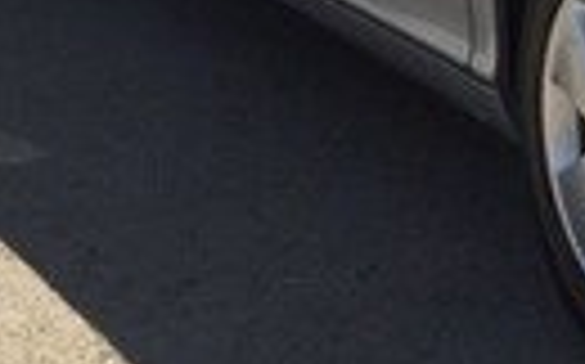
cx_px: 1048
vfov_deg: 8.0
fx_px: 2485
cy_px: -348
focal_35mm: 156
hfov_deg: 12.3
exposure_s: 1/1522
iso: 32
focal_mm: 4.15
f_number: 2.2
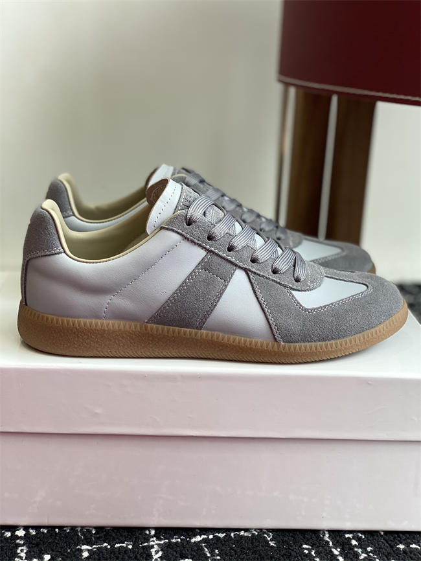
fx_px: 843
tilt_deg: -16.4
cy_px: 280
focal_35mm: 52
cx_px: 210
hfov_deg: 28.0
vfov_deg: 36.8
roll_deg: -3.5
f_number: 2
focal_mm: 6
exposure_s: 1/122
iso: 20
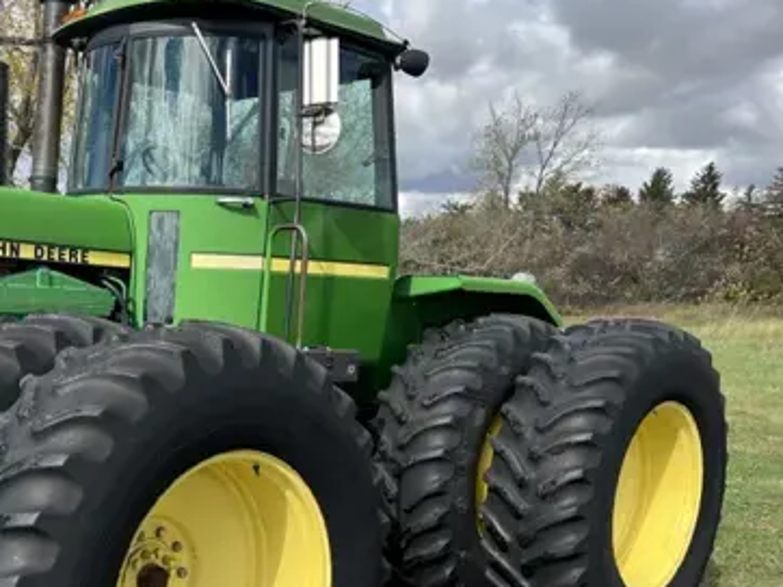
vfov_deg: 31.2
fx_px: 1040
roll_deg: -3.2
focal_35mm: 46
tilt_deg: -8.8
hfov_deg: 39.1
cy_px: 401
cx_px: 121
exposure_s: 1/2208
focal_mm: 5.7
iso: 50
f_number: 1.5
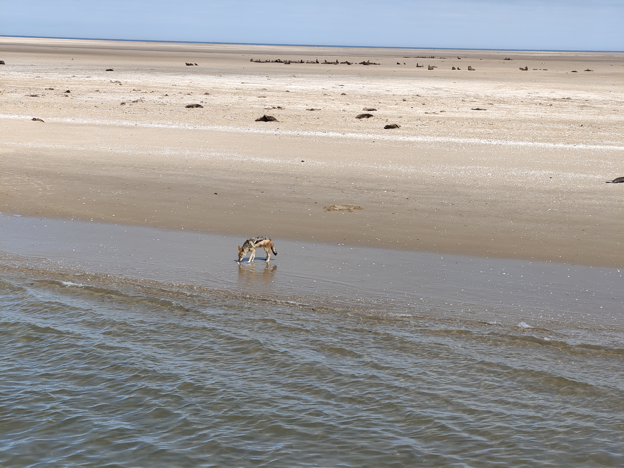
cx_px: 312
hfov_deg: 27.8
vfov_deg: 21.0
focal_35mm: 70
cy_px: 234
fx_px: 1262
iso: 71
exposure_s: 1/1085
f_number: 2.55
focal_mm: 13.3
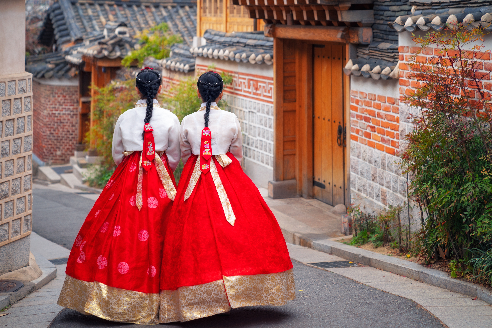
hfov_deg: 28.8
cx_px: 246
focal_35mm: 70
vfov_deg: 19.5
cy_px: 164
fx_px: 957
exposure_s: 1/320
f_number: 3.2
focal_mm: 70
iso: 100
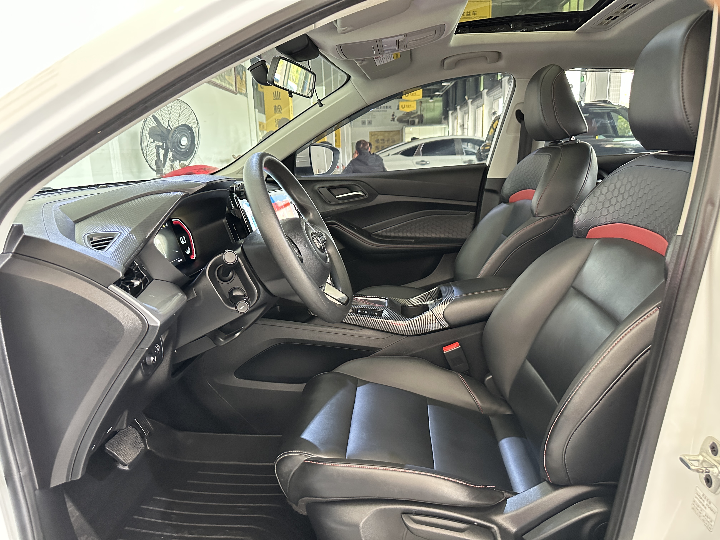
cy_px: 270
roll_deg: +2.1
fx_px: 499
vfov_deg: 56.8
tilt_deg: -12.7
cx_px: 360
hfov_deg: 71.6
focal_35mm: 24
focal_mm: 6.86
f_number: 1.78
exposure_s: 1/33
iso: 800
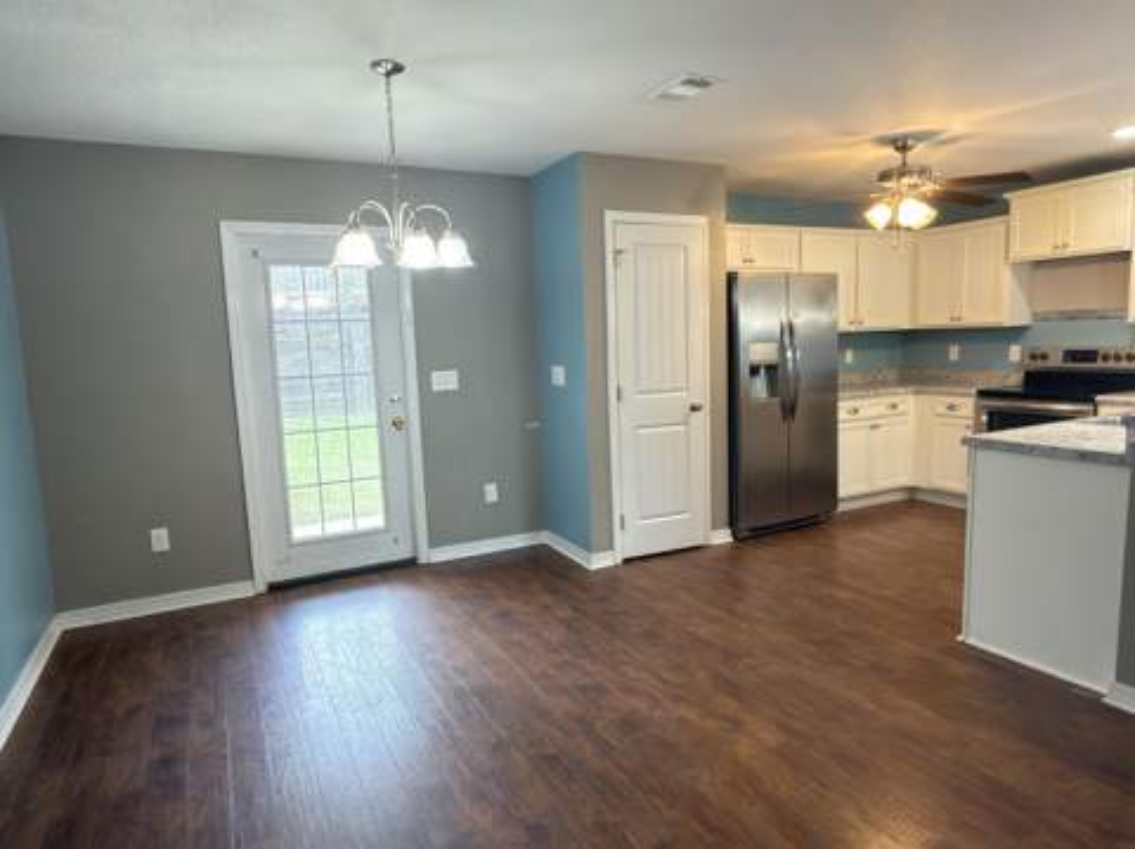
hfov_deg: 79.0
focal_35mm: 21
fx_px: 688
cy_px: 424
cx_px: 568
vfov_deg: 63.4
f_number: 2.2
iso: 80
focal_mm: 2.22
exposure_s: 1/30
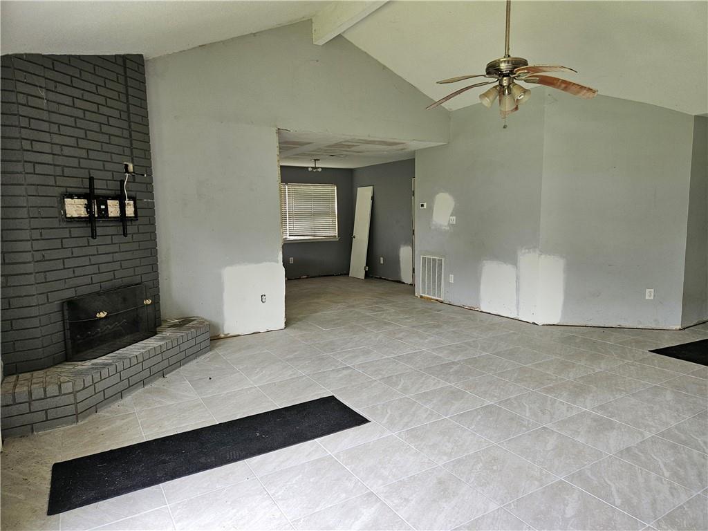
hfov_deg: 73.9
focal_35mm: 23
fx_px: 470
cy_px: 266
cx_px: 354
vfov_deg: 58.9
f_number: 1.8
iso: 80
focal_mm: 5.4
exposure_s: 1/120
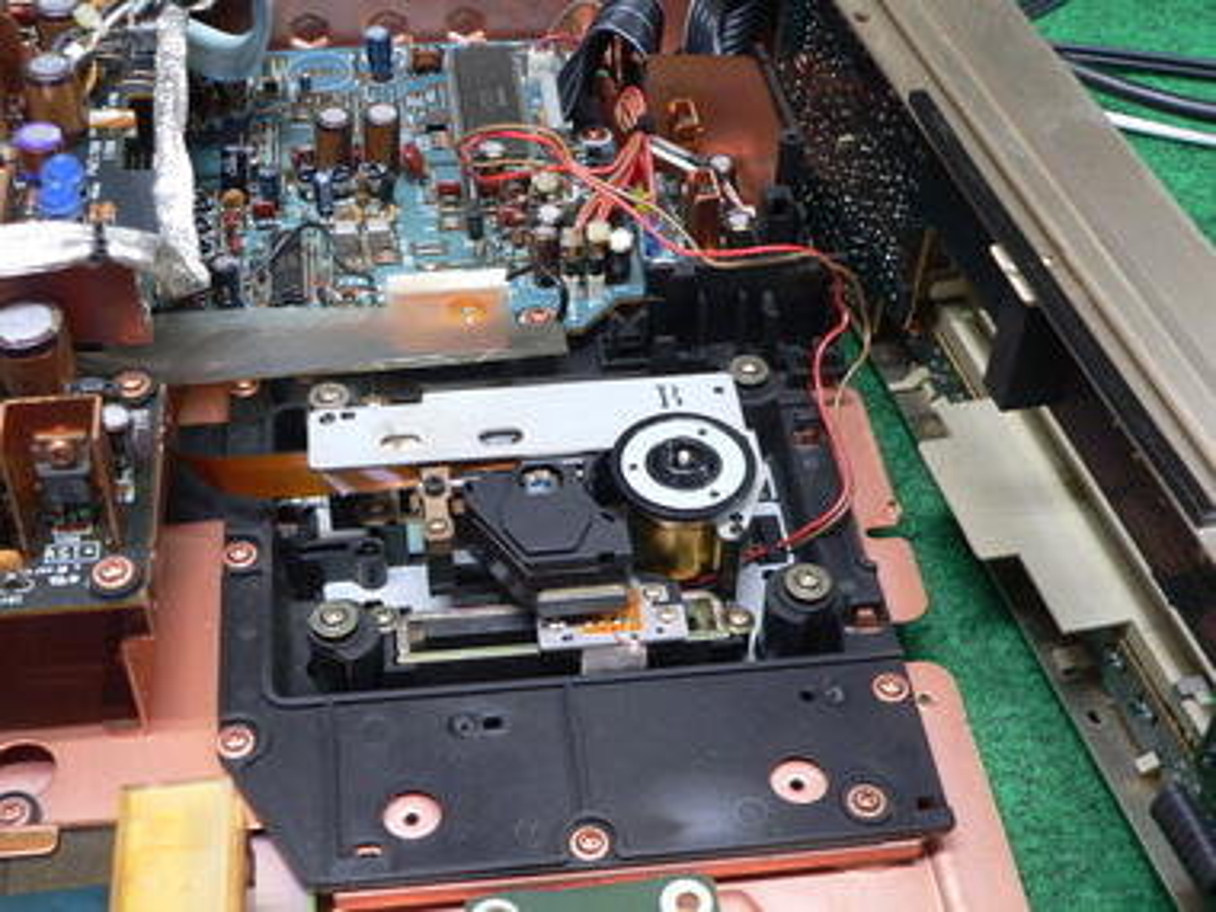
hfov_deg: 38.2
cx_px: 608
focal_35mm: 50
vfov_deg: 29.1
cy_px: 456
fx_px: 1756
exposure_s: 1/10
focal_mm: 8.3
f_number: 2.8
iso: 200
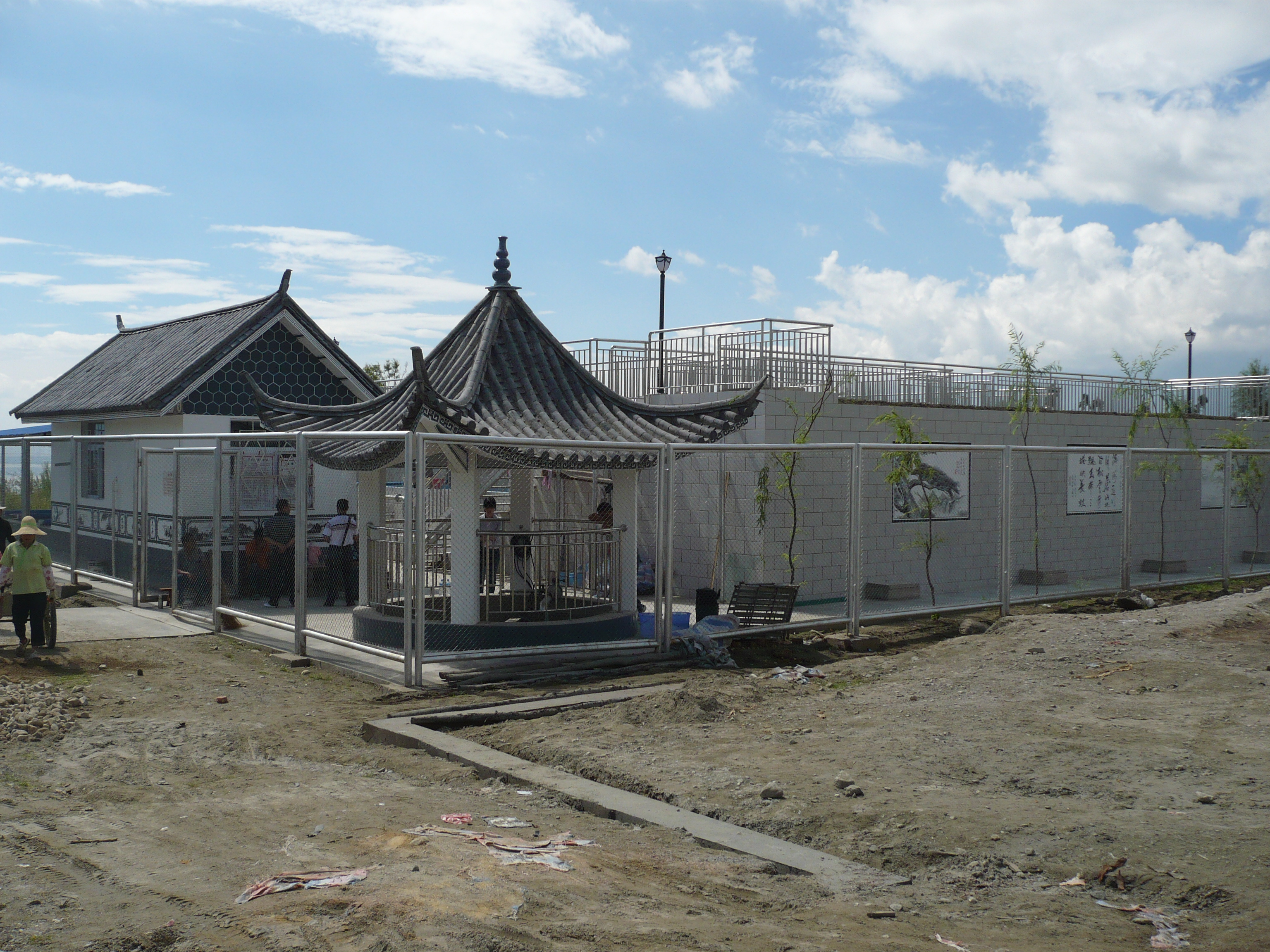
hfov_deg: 52.6
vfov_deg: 40.7
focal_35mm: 35
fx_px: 1284
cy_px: 476
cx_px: 635
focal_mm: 5.8
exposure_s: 1/400
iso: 100
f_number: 8
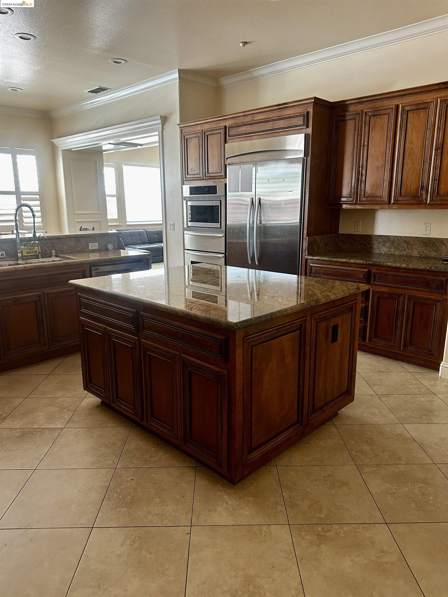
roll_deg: +0.4
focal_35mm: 24
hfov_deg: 56.8
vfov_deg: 71.6
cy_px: 298
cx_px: 224
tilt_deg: -12.2
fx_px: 414
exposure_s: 1/60
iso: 320
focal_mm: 6.86
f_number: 1.78
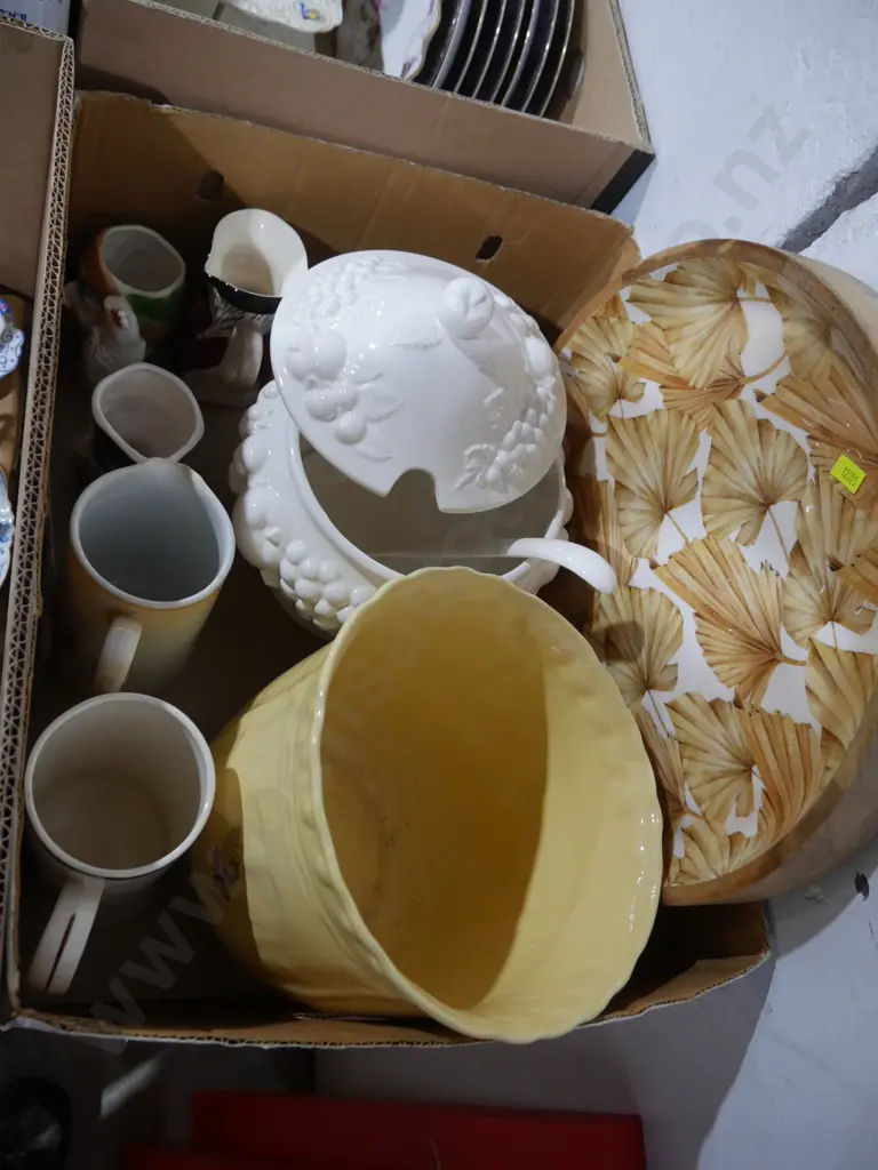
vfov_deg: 60.0
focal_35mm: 30
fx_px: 1015
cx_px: 439
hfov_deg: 46.8
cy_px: 585
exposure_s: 1/60
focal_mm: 15
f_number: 3.6
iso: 1000
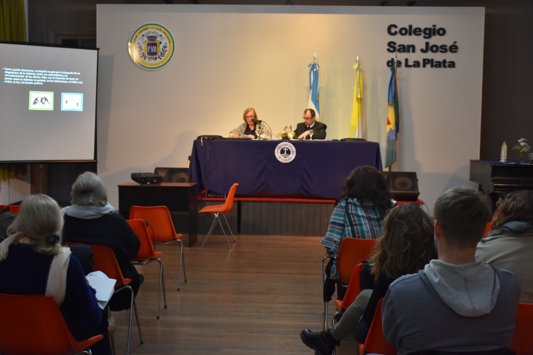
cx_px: 266
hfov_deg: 41.1
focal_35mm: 48
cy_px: 178
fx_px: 711
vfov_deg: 28.1
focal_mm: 32
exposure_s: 1/60
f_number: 4
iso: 800
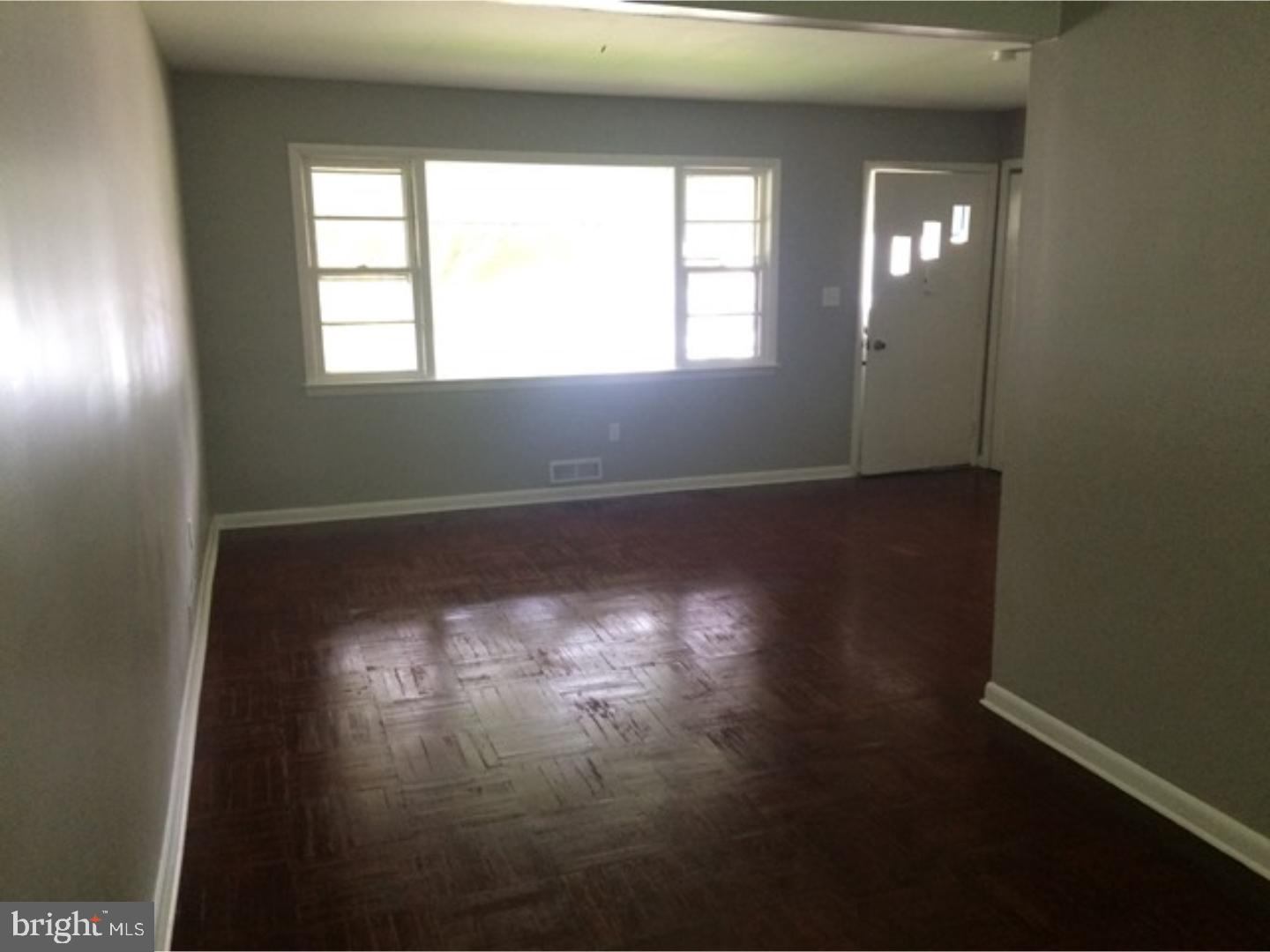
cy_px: 476
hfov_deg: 61.7
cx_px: 635
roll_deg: -0.1
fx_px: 1064
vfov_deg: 48.2
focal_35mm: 29
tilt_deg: -10.8
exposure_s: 1/24
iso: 320
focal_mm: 4.15
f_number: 2.2
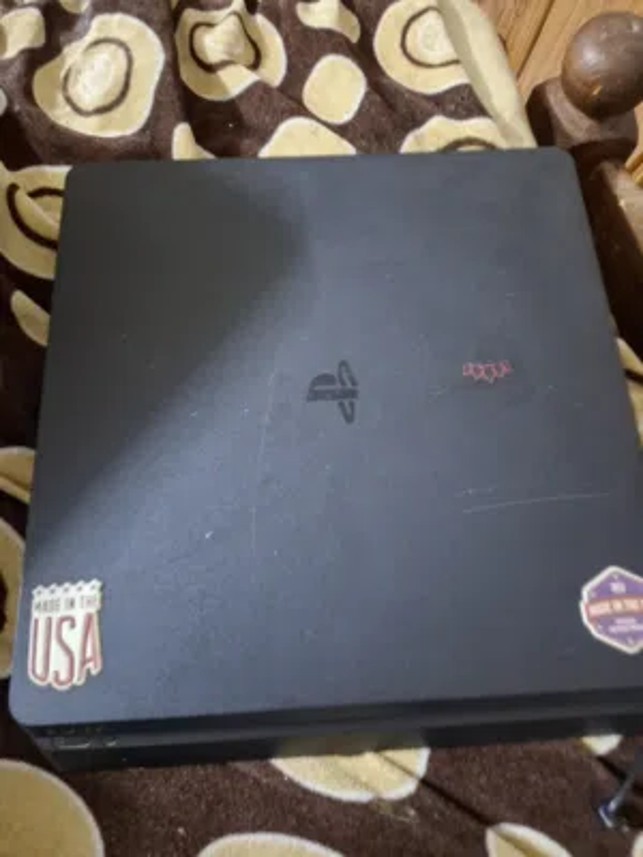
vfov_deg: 73.9
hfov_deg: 58.9
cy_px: 428
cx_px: 322
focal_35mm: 23
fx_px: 570
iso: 800
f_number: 1.8
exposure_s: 1/20
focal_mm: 5.54
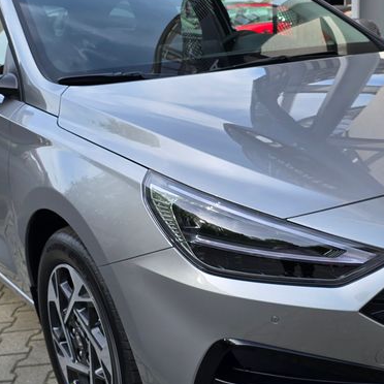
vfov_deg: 30.6
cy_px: 184
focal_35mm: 56
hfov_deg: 30.4
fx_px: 703
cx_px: 244
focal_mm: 6.3
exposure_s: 1/283
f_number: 1.7
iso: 12
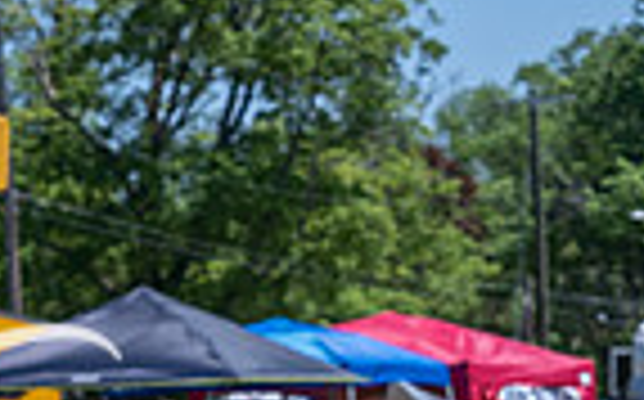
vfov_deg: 4.2
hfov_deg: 6.6
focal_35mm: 307
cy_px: 685
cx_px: -639
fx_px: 5382
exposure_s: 1/1600
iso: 500
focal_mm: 74
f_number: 7.1
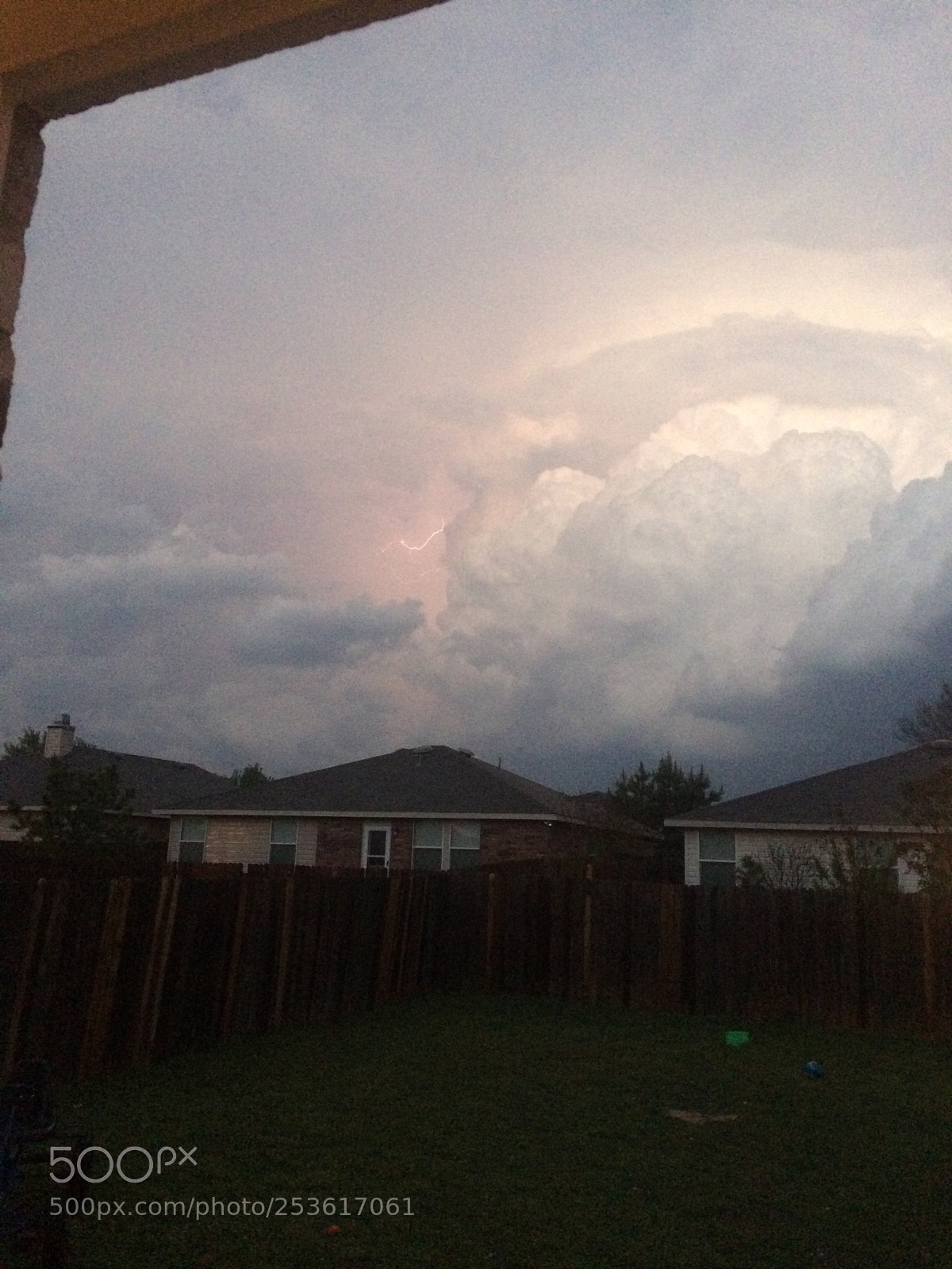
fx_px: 1063
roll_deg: -1.1
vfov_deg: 61.7
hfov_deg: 48.2
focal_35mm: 29
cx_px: 476
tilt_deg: +9.8
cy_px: 634
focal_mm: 4.15
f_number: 2.2
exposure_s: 1/15
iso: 500
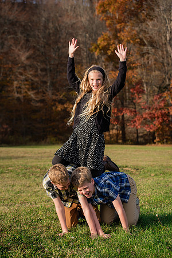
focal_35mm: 70
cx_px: 86
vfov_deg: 28.8
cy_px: 129
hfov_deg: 19.5
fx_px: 502
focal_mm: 70
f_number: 4.5
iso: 720
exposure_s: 1/1600
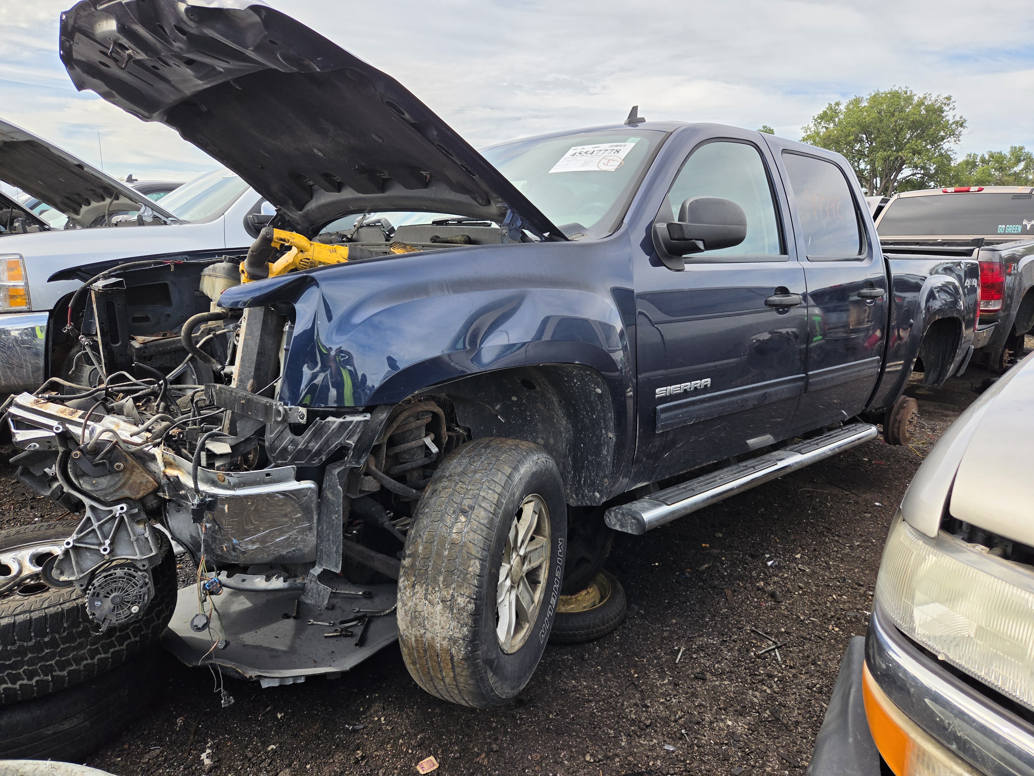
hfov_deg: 73.9
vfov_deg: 58.9
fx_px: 687
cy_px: 388
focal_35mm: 23
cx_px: 517
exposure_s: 1/2937
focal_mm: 5.4
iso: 80
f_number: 1.8
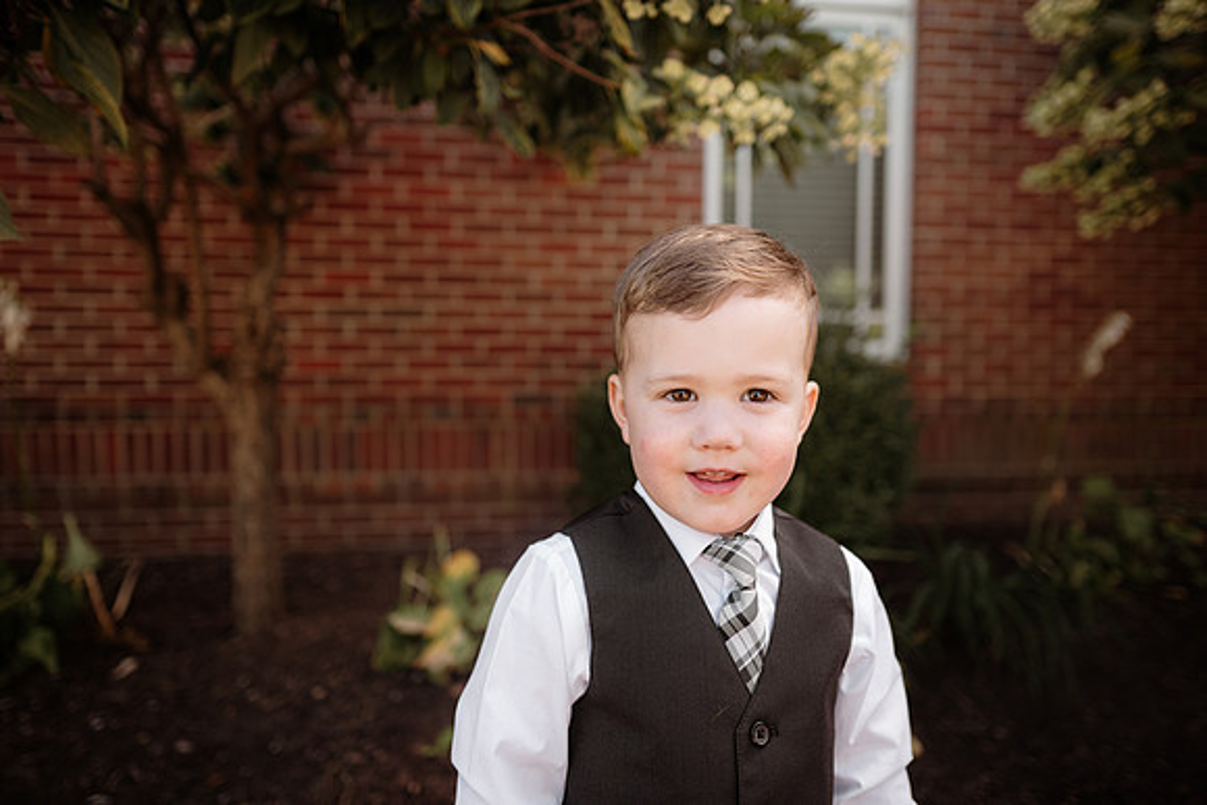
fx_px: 805
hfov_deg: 73.7
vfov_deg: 53.2
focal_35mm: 24
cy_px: 402
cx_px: 604
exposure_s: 1/500
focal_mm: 24
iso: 160
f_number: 2.2
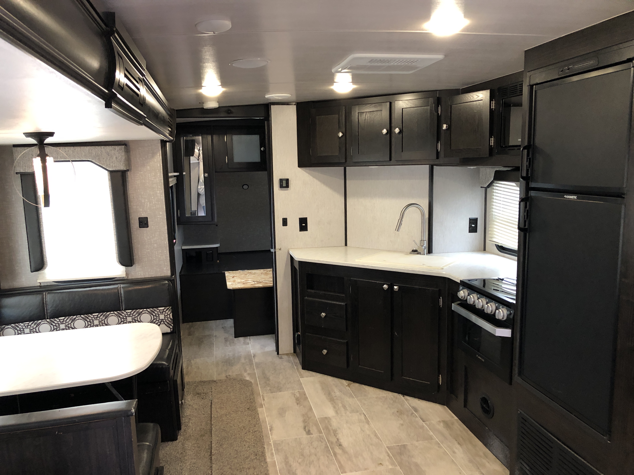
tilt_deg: -11.4
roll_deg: +1.0
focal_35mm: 28
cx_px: 317
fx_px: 513
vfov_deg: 49.7
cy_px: 238
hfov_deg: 63.4
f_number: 1.8
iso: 80
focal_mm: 3.99
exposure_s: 1/16
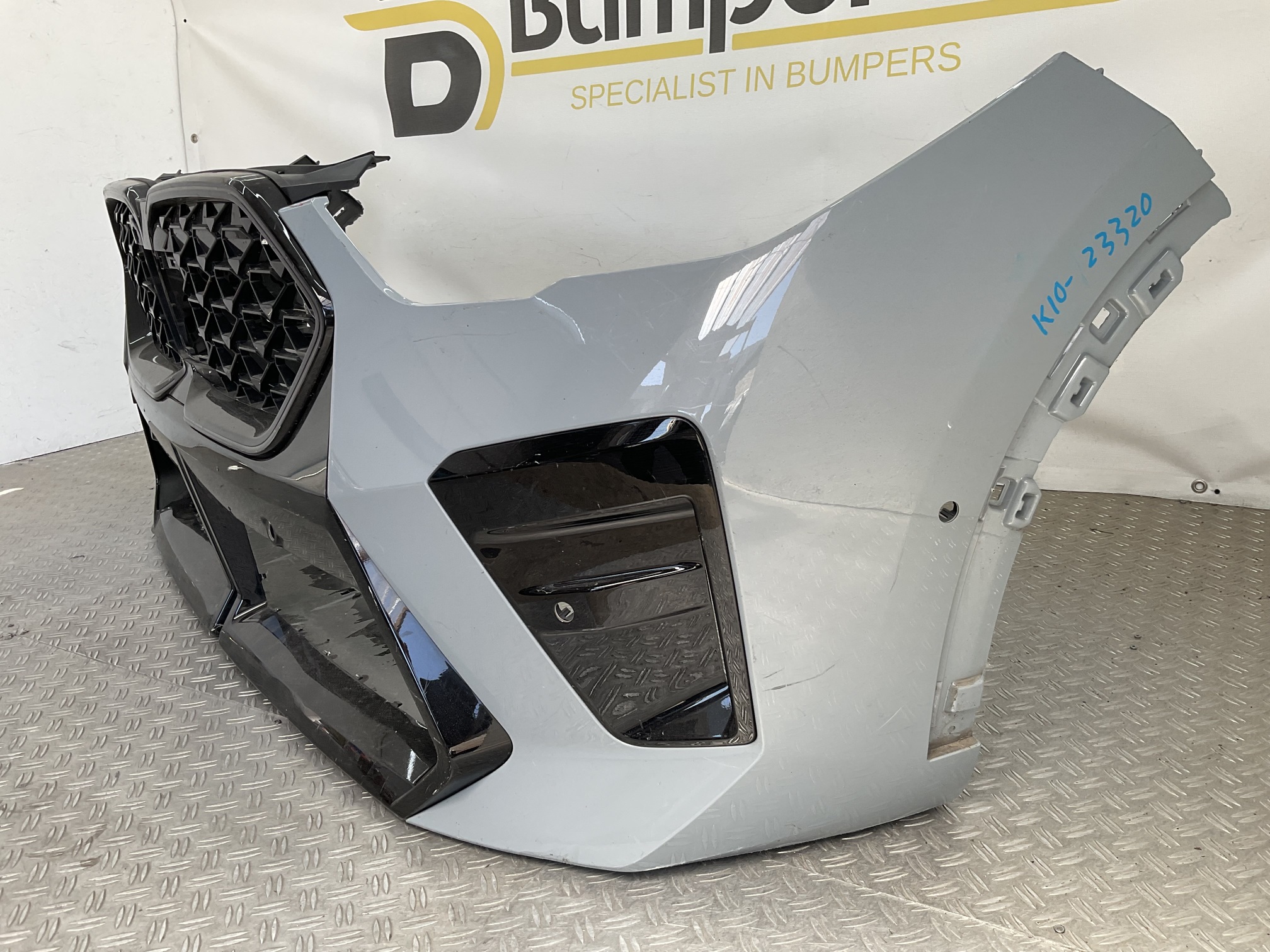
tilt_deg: -17.5
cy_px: 476
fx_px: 1064
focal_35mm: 29
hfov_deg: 61.7
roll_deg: +2.4
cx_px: 635
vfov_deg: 48.2
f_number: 1.8
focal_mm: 3
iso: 16
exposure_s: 1/154
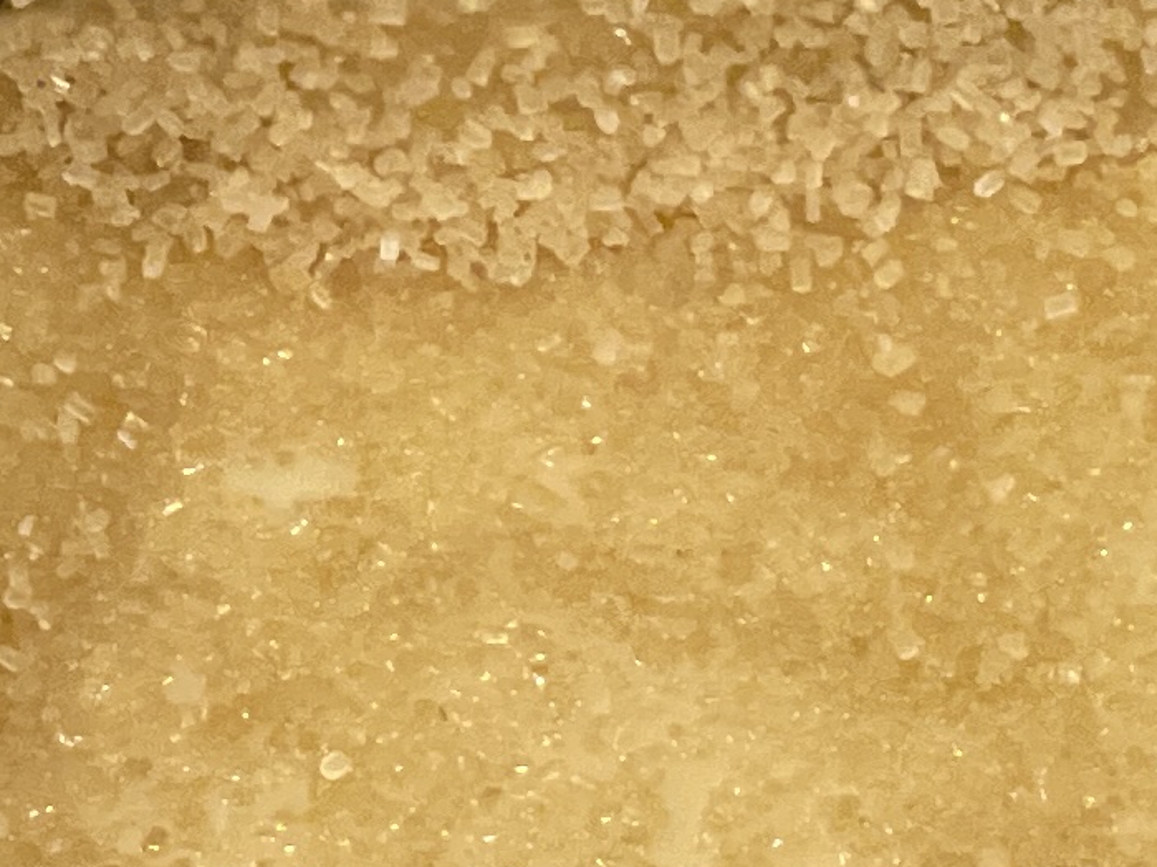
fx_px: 10025
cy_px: 607
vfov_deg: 5.0
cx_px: 2223
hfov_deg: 6.4
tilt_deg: -44.8
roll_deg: +0.8
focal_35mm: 300
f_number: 2
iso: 160
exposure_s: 1/60
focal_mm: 6
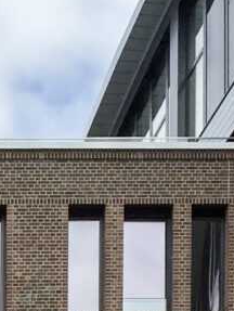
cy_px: 717
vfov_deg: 11.0
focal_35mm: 155
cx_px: -247
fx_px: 1394
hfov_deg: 9.0
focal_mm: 4.15
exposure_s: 1/1464
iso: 32
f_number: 2.2
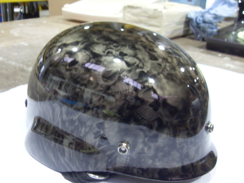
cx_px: 122
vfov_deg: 40.7
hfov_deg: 52.6
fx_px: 247
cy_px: 92
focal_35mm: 35
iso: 200
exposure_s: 1/10
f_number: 2.8
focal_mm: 6.3
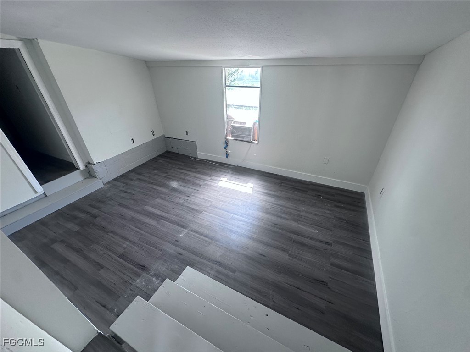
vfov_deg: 85.7
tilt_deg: -31.2
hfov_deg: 102.1
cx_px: 235
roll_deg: +1.2
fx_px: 190
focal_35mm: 14
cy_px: 176
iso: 100
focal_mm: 2.22
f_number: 2.2
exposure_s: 1/99
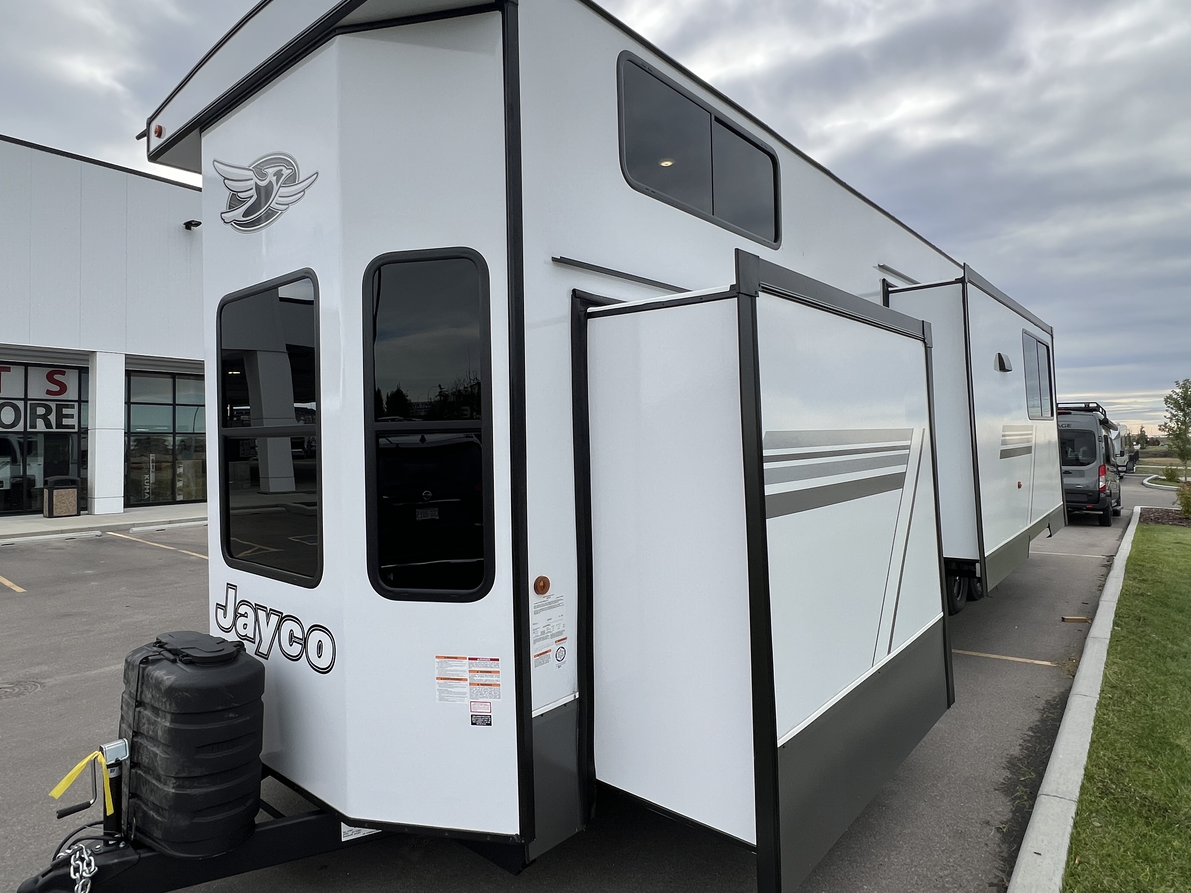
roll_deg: +1.5
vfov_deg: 68.6
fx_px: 654
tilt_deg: +1.5
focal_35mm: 19
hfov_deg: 84.7
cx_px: 591
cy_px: 426
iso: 32
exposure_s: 1/752
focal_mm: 1.57
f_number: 1.8
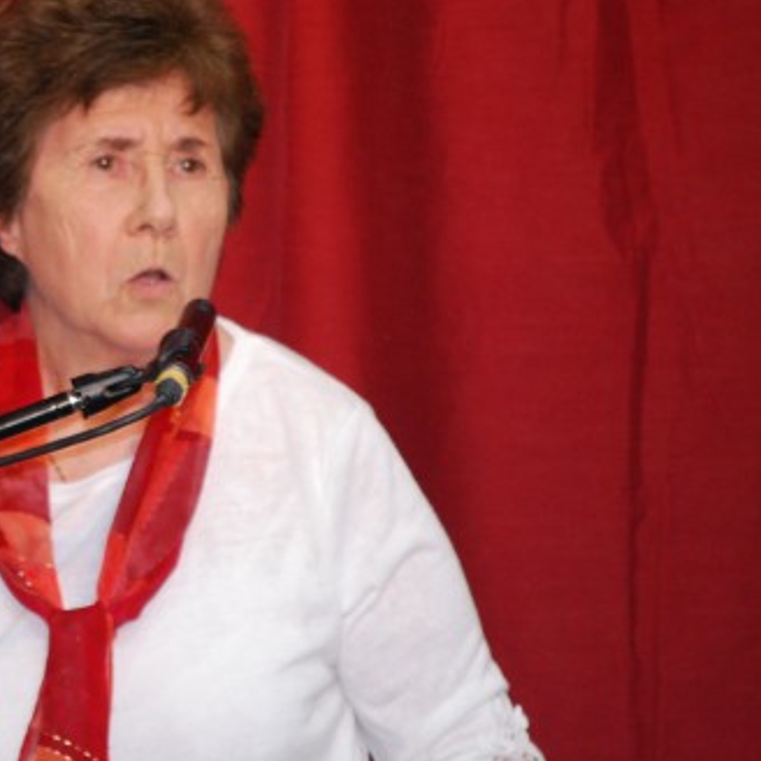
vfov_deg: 4.0
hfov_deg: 4.0
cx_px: 77
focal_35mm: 436
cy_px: 351
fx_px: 10840
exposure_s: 1/60
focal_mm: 175
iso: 900
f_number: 5.6
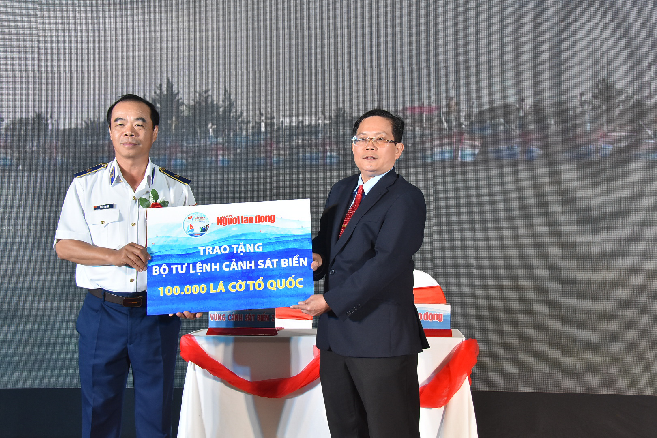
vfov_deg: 26.5
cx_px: 328
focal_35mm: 51
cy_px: 219
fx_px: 931
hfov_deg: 38.9
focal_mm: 34
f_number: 6.3
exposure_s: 1/200
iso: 800
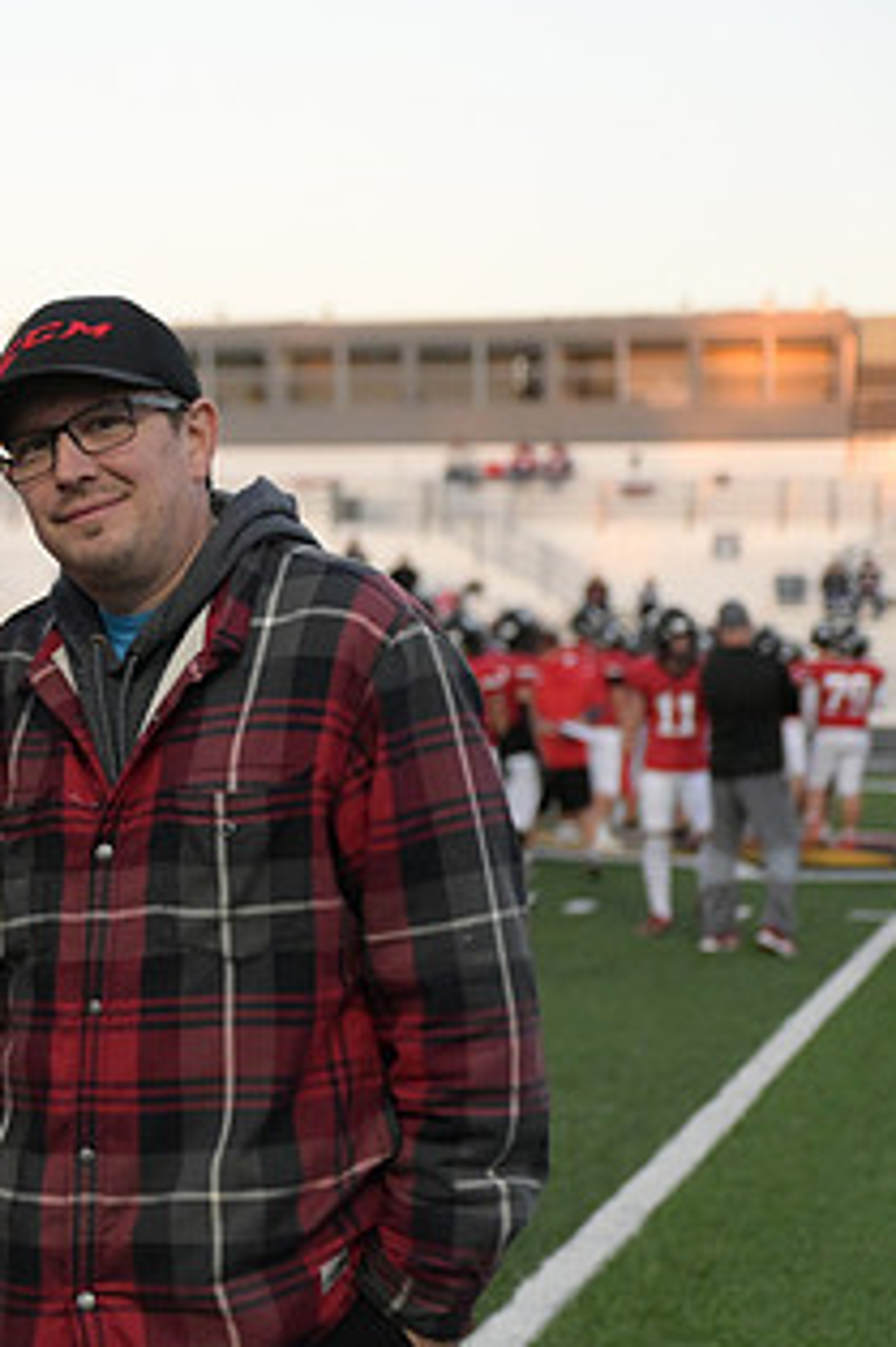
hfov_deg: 13.8
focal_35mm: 96
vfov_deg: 21.2
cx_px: -167
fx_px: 3588
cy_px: 785
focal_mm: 52
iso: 5600
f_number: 2.8
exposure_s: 1/8000
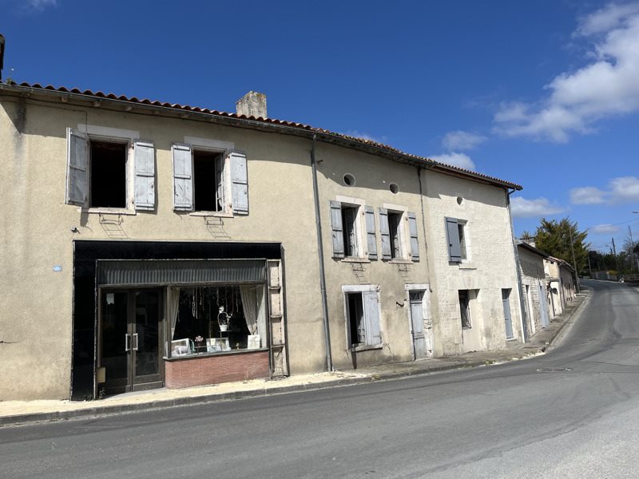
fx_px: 480
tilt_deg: +8.3
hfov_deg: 67.3
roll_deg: +4.5
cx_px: 320
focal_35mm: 26
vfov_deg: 53.1
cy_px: 240
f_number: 1.6
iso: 50
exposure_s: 1/7353
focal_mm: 5.1
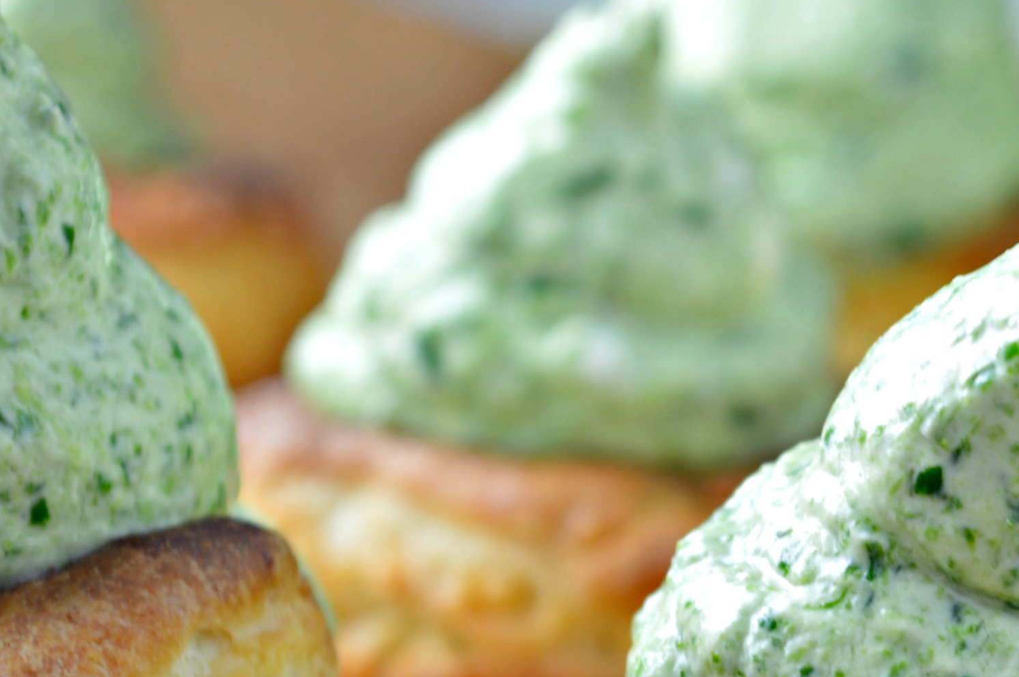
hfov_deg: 11.0
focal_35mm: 184
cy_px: 553
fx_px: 5207
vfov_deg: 7.4
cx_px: 1104
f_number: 5.6
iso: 100
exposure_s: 1/20
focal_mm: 55
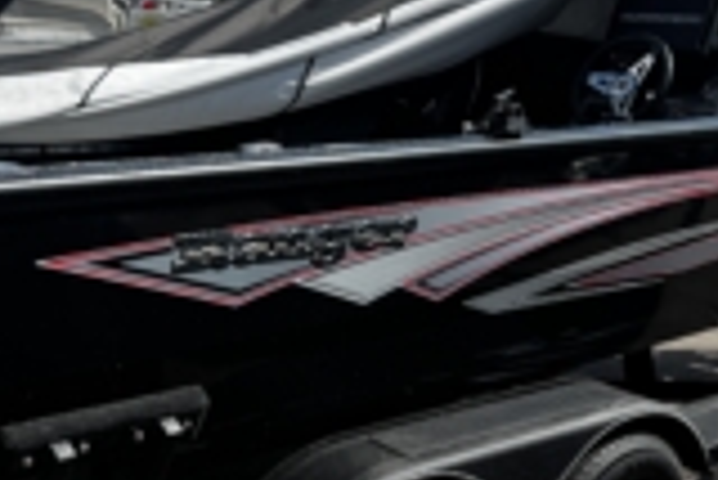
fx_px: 1238
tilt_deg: -14.6
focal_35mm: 62
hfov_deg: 32.0
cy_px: 312
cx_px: 229
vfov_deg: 21.9
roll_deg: -1.7
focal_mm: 6.76
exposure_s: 1/3247
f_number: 1.78
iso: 80
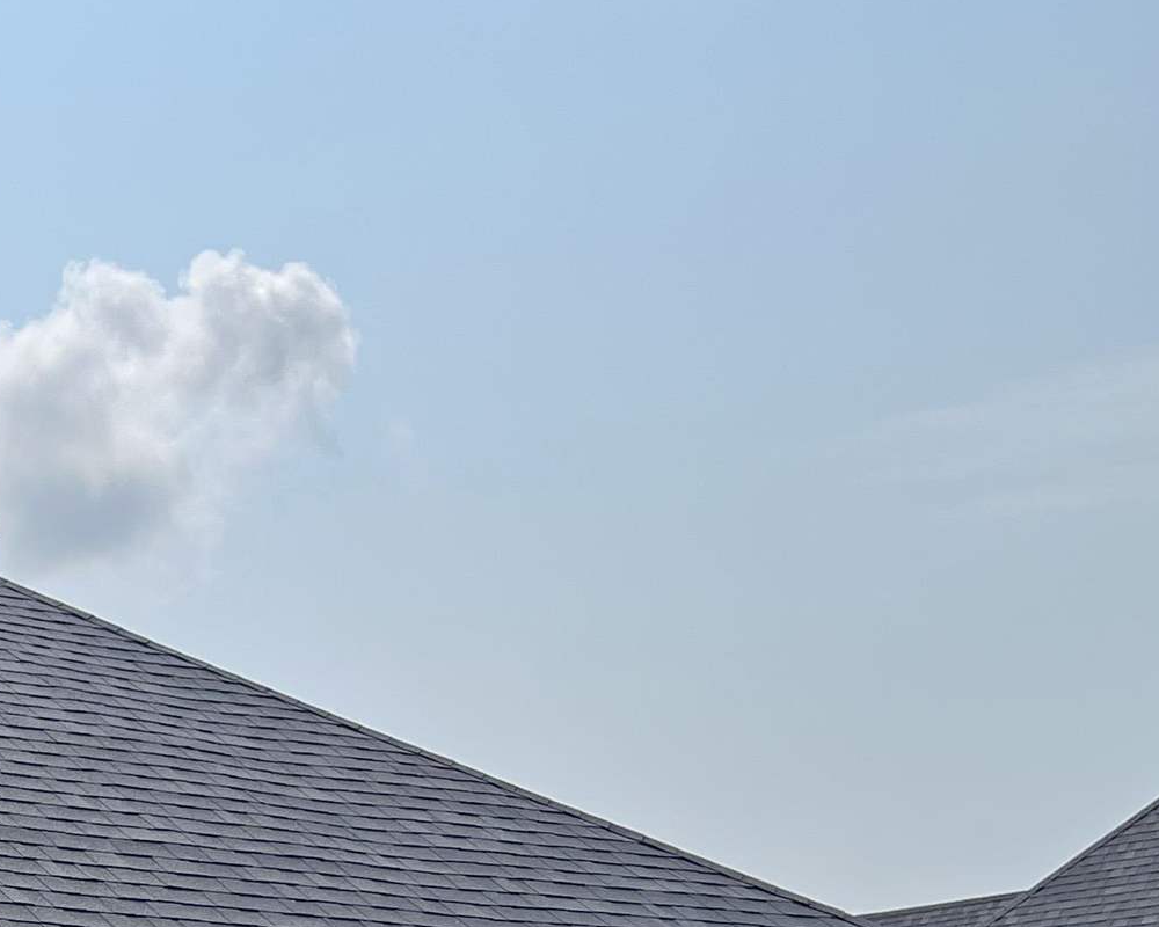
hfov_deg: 22.8
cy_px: 1032
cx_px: -166
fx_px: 2676
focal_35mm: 78
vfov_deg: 18.8
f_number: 1.5
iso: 50
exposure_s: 1/10309
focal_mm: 5.7
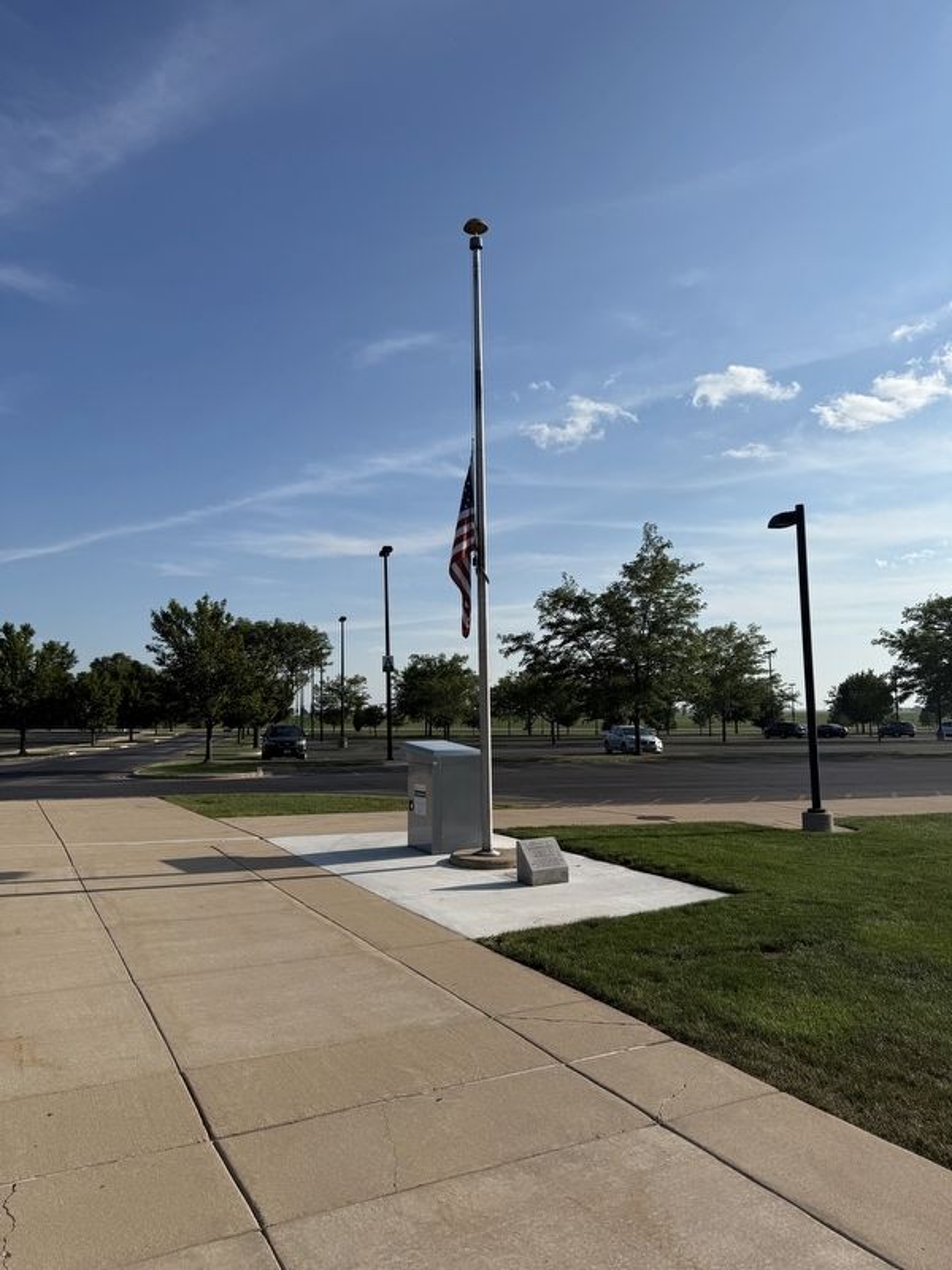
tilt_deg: +5.2
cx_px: 476
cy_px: 635
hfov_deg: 56.8
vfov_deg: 71.6
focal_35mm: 24
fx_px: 880
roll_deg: +0.1
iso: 80
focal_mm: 6.76
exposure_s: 1/8130
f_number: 1.78
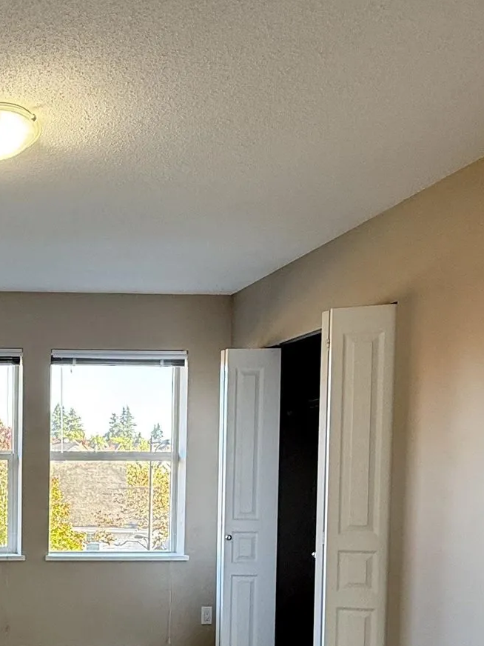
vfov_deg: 47.6
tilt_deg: -1.5
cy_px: 508
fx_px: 690
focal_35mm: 37
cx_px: -72
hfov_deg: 32.9
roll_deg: -0.9
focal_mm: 2.22
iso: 160
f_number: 2.2
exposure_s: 1/99
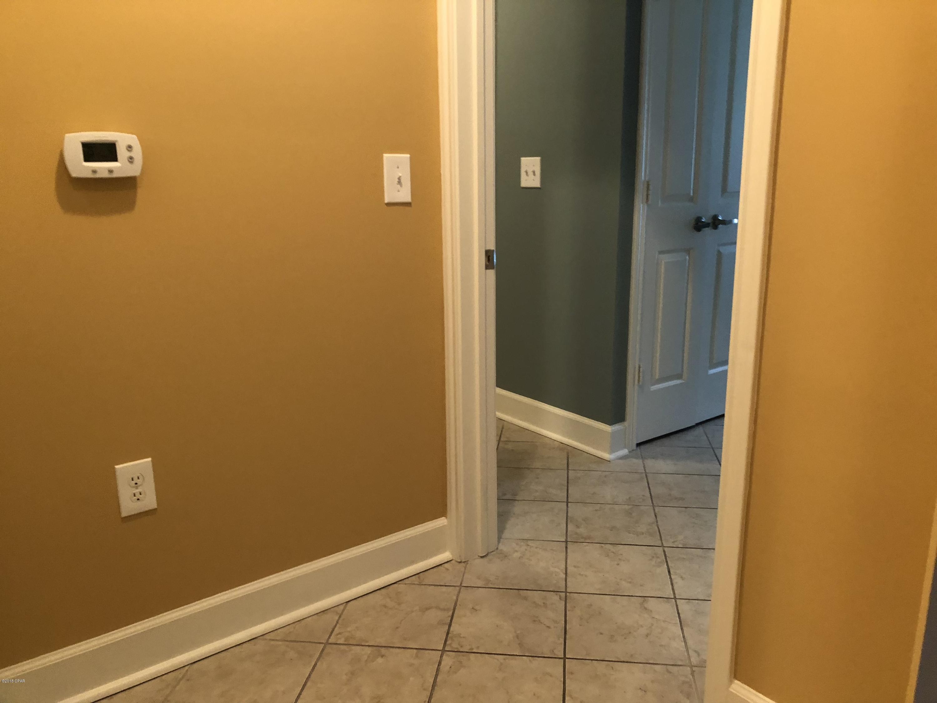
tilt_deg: -8.2
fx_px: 758
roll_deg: -1.3
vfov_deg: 49.7
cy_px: 352
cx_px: 468
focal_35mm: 28
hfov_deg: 63.4
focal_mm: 3.99
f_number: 1.8
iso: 100
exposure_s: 1/13
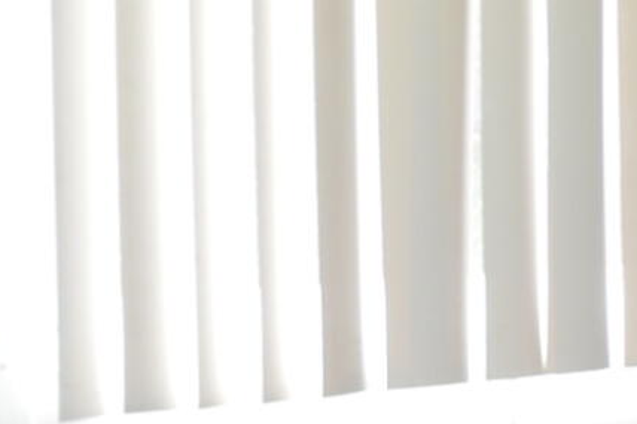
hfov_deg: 10.5
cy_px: 77
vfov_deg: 11.8
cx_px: 2027
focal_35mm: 116
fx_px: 2043
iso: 400
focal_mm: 11
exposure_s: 1/80
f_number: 4.5
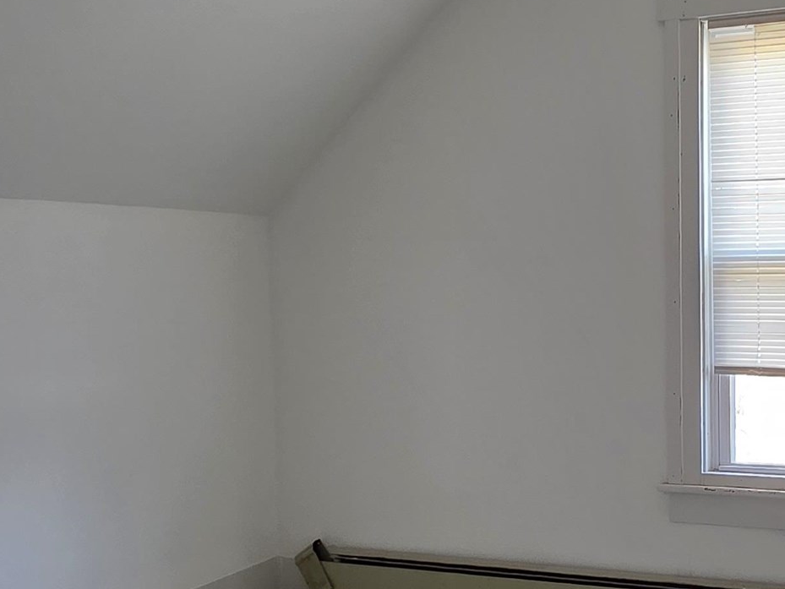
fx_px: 975
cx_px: 606
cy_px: 352
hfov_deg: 42.3
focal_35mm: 43
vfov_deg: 33.5
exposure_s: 1/60
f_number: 1.9
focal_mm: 2.2
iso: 160
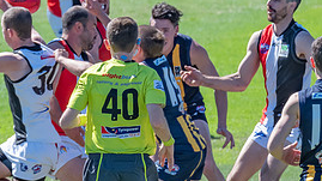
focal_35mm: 1592
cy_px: 31
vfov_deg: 0.8
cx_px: 163
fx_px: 13586
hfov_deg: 1.4
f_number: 11
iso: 800
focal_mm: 420
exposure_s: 1/1000
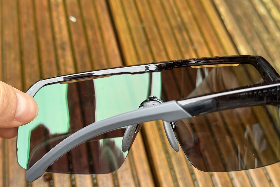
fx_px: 397
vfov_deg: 26.5
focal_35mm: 51
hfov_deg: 38.9
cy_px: 87
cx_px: 137
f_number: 1.78
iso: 100
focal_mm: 6.76
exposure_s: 1/121
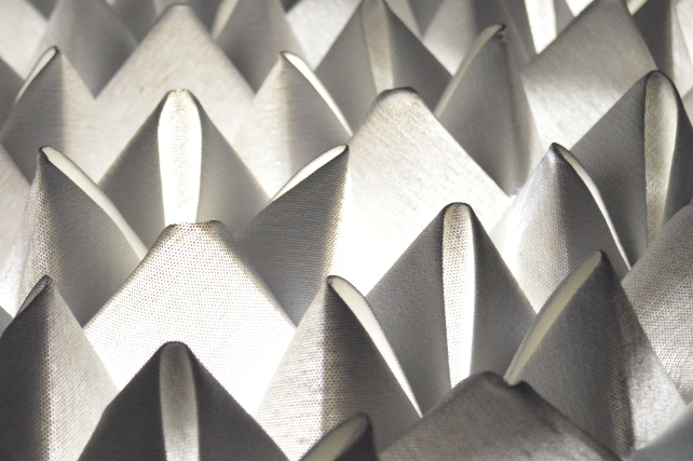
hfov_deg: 22.4
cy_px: 330
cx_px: 167
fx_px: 1731
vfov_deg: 15.1
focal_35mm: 90
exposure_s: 1/40
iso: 3200
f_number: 4.8
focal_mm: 32
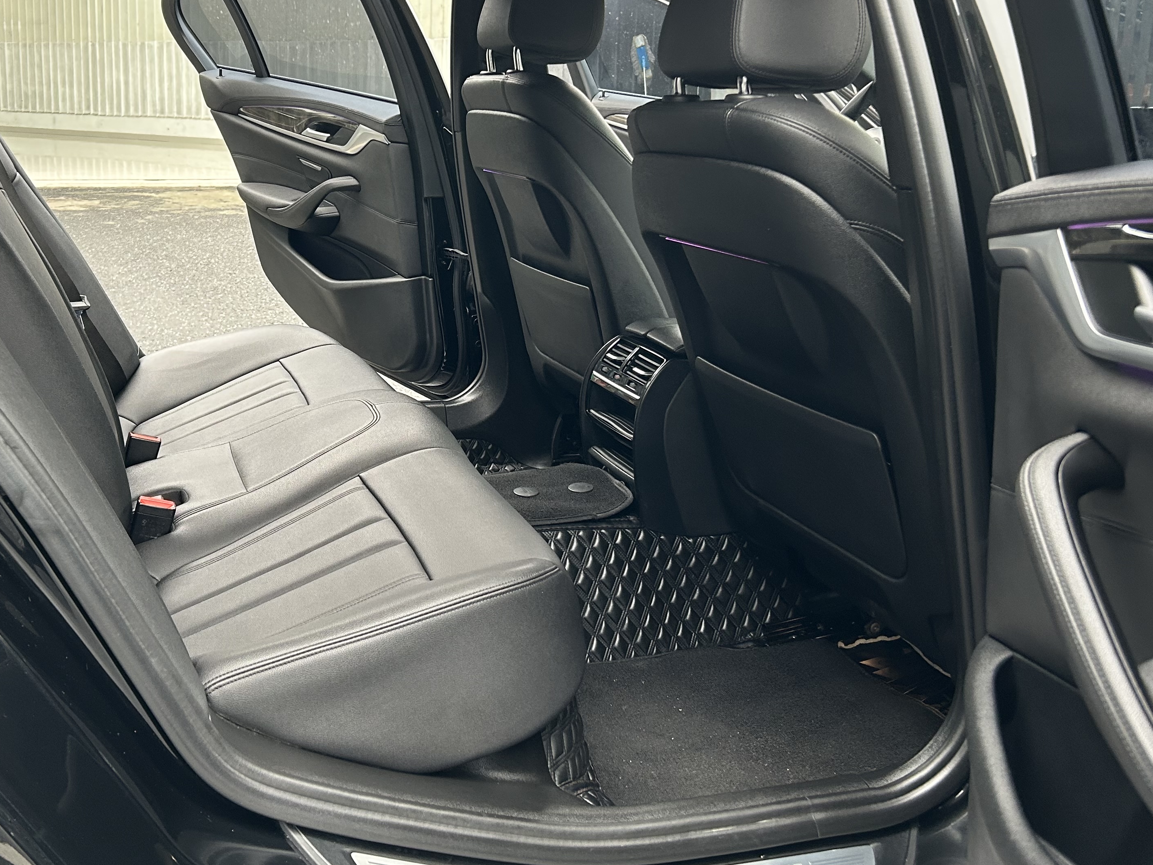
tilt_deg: -10.3
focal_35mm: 37
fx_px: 1232
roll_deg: -0.5
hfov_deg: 49.5
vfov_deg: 38.3
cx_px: 418
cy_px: 300
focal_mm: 5.7
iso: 125
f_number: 1.5
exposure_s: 1/70
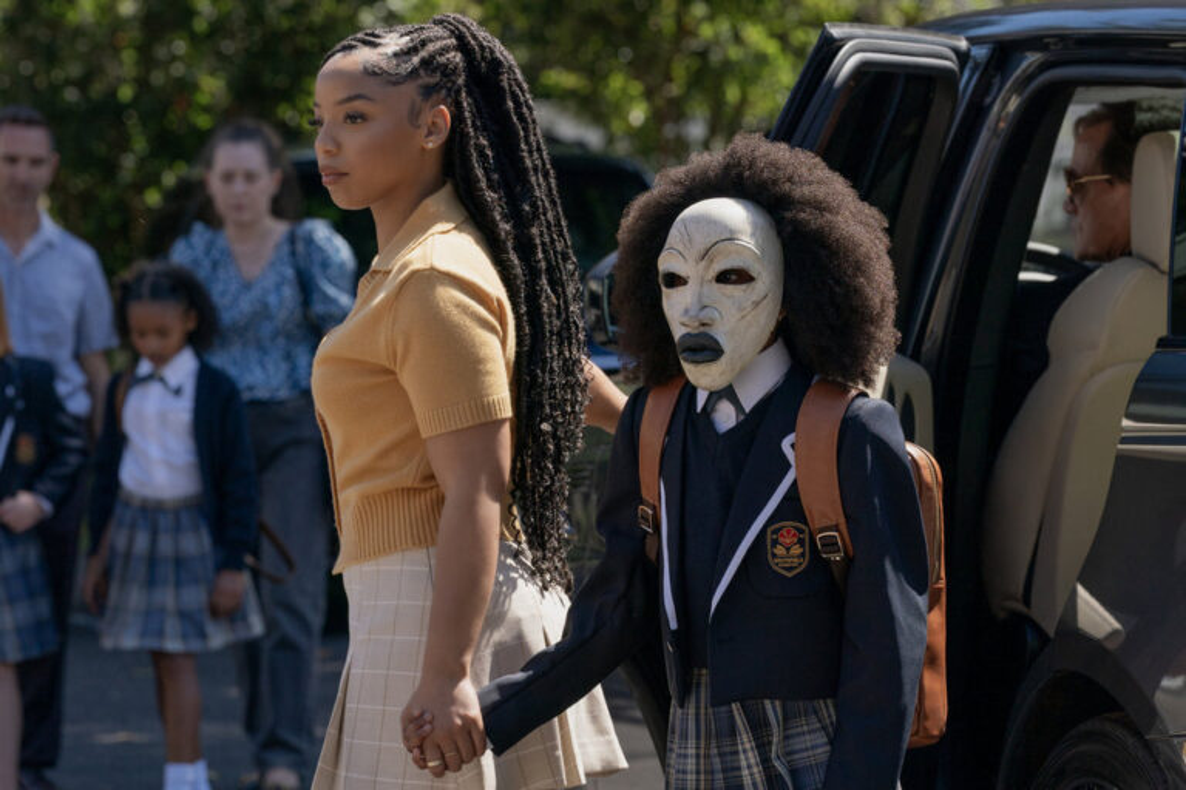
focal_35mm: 200
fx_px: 6588
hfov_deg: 10.3
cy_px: 395
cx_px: 593
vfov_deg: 6.9
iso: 400
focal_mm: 200
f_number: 8
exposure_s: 1/800
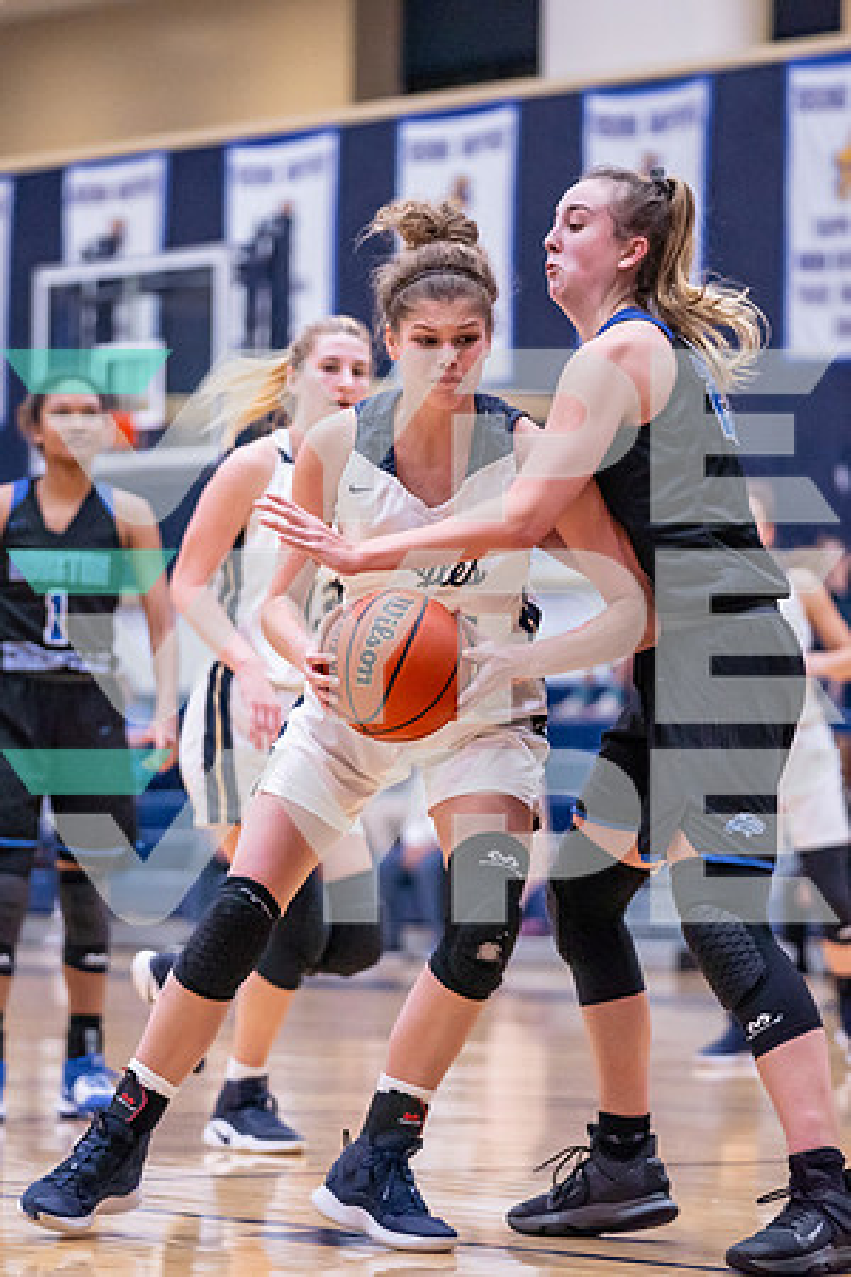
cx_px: 247
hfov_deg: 9.0
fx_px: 5428
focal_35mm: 153
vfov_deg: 13.4
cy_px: 638
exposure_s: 1/1250
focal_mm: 102
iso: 2000
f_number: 2.8
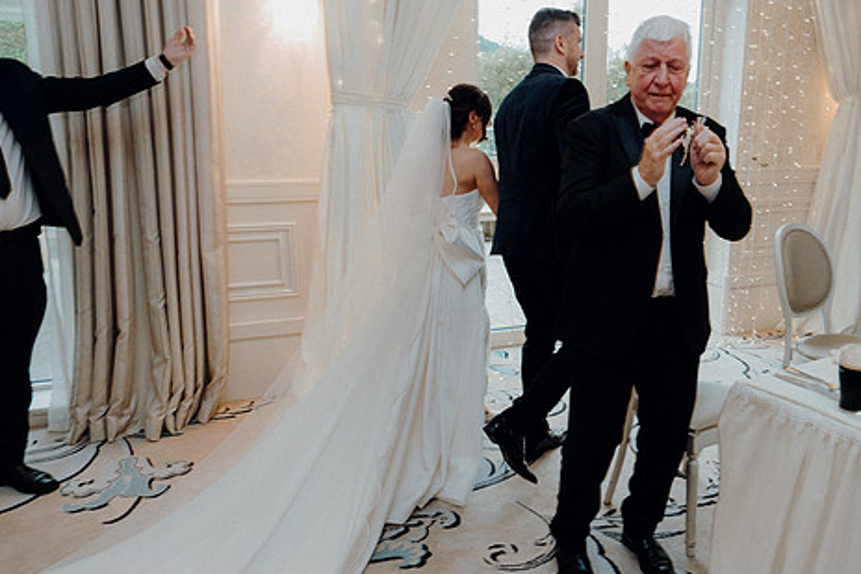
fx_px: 717
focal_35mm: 30
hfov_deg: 61.2
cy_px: 274
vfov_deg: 43.6
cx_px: 531
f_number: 3.5
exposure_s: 1/160
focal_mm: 24
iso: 1000
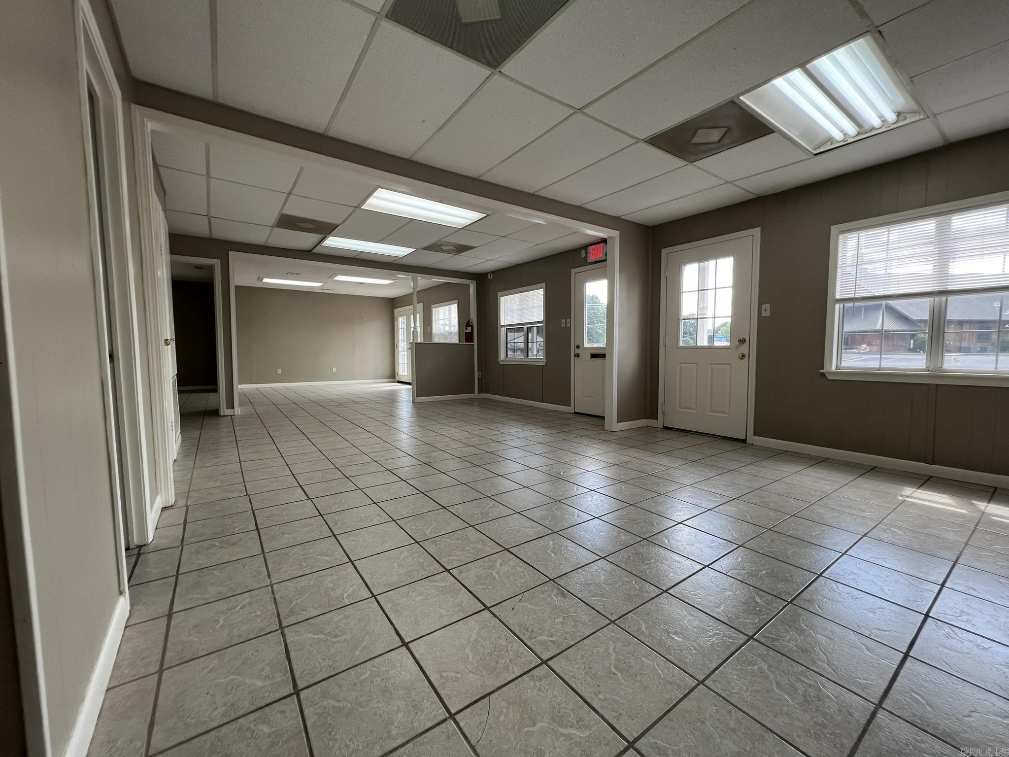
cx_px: 504
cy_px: 378
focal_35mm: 13
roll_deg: -0.2
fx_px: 379
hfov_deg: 106.2
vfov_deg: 89.9
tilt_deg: -3.7
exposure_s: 1/120
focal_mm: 1.57
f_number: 1.8
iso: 50
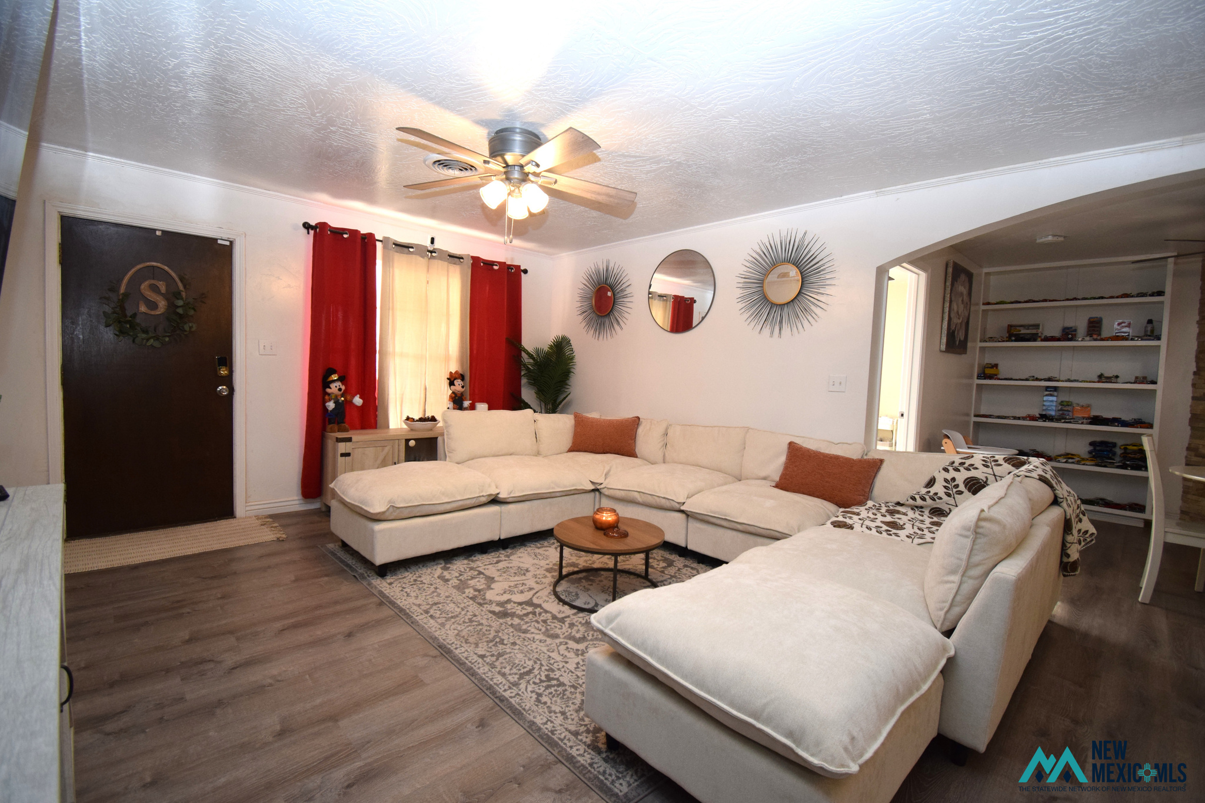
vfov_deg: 77.3
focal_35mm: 15
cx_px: 602
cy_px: 402
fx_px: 502
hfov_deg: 100.4
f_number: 4.5
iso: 800
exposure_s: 1/80
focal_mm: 10
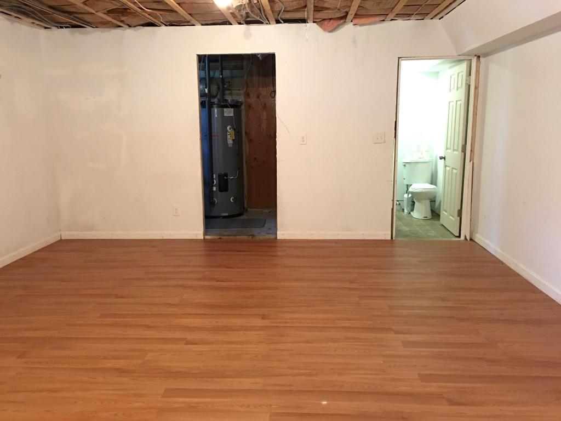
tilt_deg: -10.4
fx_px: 470
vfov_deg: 48.2
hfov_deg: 61.7
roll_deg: +1.1
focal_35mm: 29
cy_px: 210
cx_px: 280
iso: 80
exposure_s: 1/4
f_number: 2.2
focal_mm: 4.15
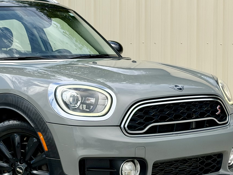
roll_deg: -0.4
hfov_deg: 17.3
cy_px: 73
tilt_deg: -3.9
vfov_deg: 13.1
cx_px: 41
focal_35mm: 113
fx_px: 761
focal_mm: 6.76
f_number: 1.78
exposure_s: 1/1429
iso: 80
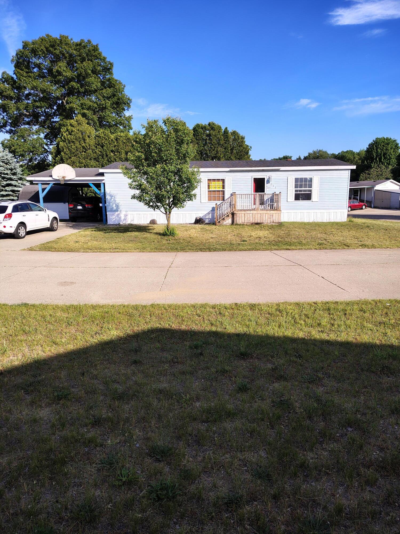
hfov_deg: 56.8
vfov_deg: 71.6
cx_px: 200
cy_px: 267
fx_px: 370
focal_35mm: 24
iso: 100
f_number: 1.8
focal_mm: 5.56
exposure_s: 1/1105
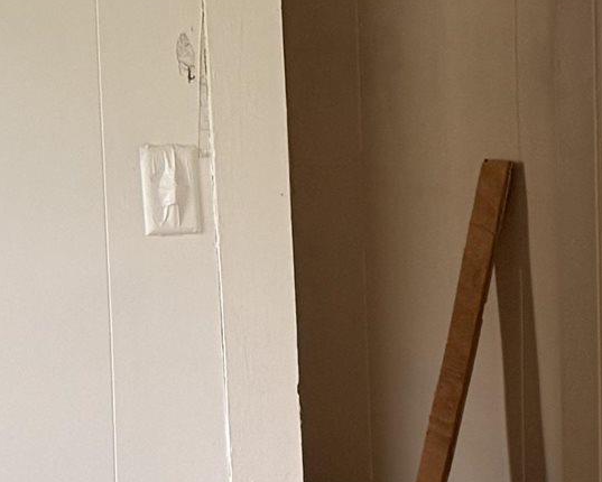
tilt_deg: -8.7
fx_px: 2388
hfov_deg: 13.5
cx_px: 914
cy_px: 456
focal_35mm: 134
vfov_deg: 11.4
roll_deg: -0.3
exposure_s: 1/121
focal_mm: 6.76
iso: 160
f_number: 1.78
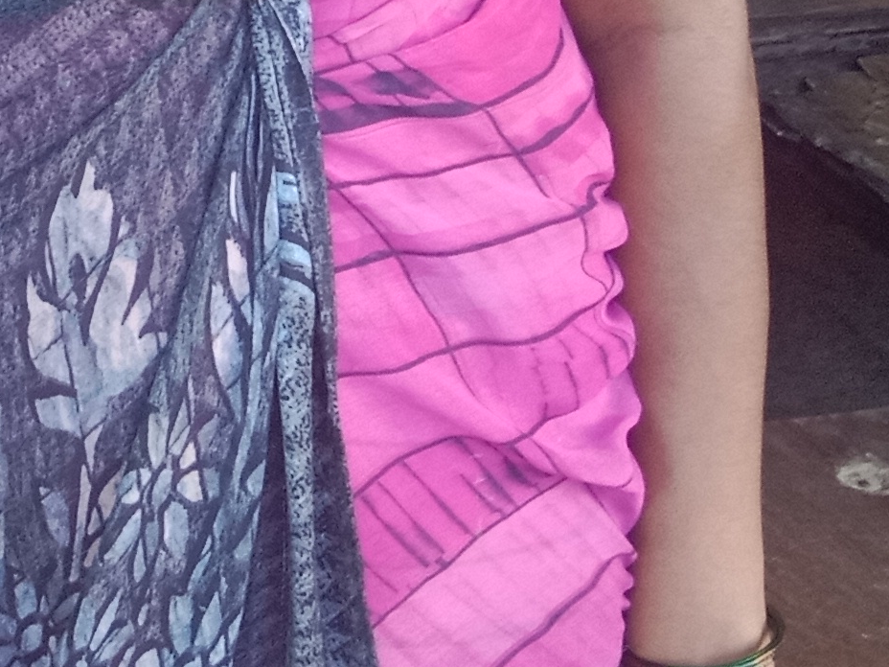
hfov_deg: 14.4
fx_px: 3107
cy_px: -341
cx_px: -694
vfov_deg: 11.7
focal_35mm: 121
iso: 244
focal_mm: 3.65
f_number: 2.2
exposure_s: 1/33.3
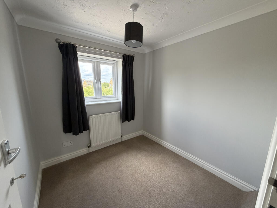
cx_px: 138
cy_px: 104
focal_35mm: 14
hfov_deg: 102.1
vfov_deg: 85.7
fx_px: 112
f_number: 2.2
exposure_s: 1/121
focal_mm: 2.22
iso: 250
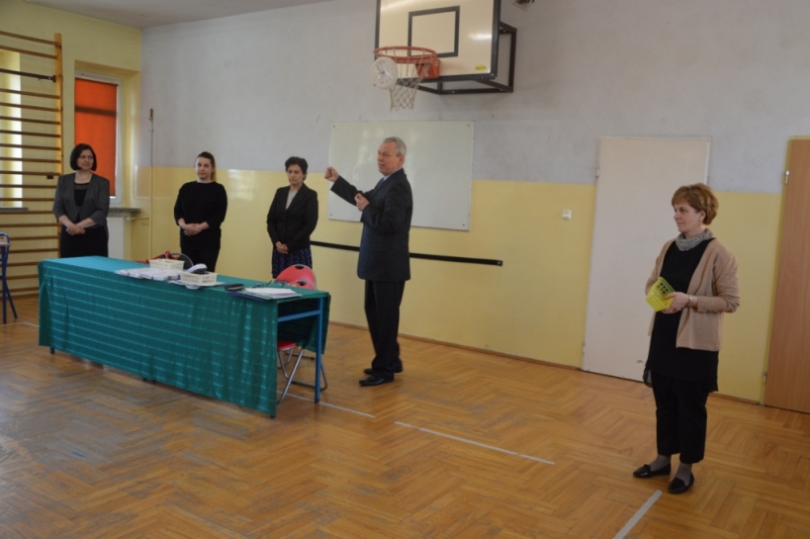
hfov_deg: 57.3
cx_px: 405
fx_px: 742
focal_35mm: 33
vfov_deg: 39.9
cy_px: 270
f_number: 3.8
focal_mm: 22
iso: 400
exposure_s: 1/60
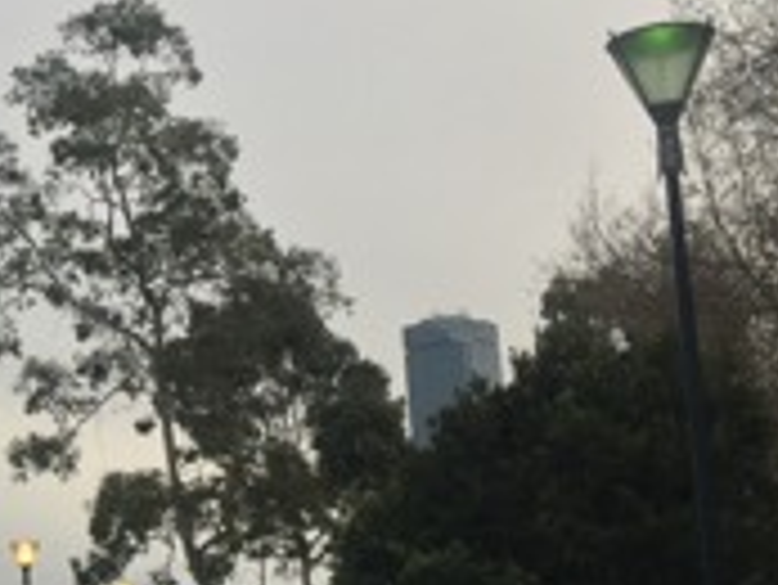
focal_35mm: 87
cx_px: -292
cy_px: 436
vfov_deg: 16.9
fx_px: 1957
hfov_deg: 20.2
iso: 32
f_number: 2.2
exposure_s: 1/120
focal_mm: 4.15
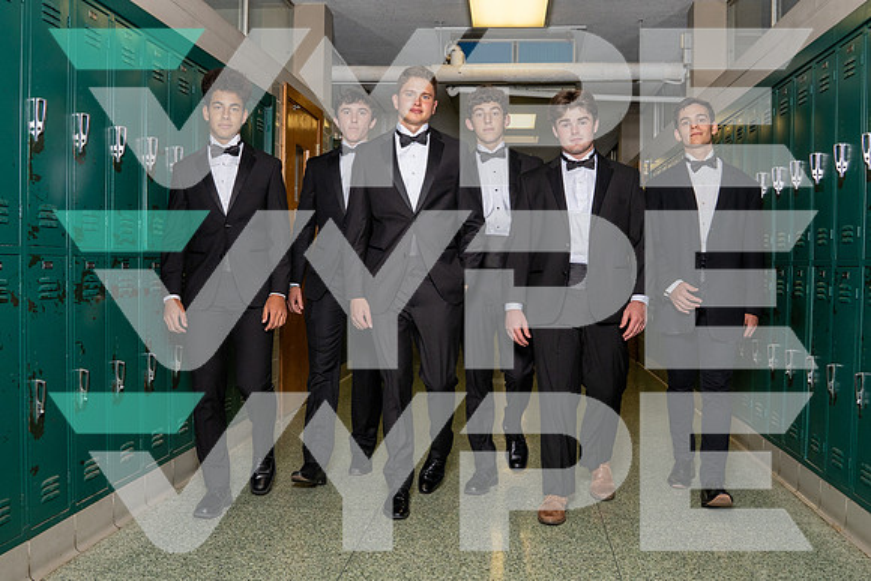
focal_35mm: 36
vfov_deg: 36.9
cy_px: 290
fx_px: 871
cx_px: 436
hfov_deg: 53.1
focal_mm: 24
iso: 800
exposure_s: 1/250
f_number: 8
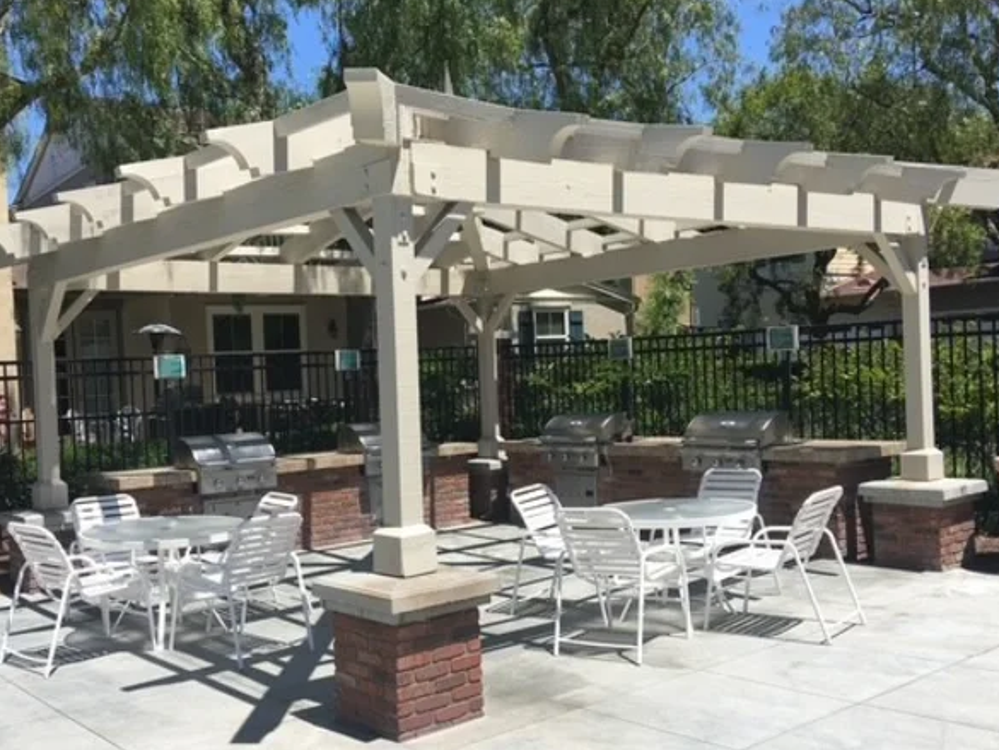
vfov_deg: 38.6
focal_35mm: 37
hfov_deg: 50.0
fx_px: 1068
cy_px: 408
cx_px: 447
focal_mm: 4.15
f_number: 2.2
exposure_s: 1/1068
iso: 25
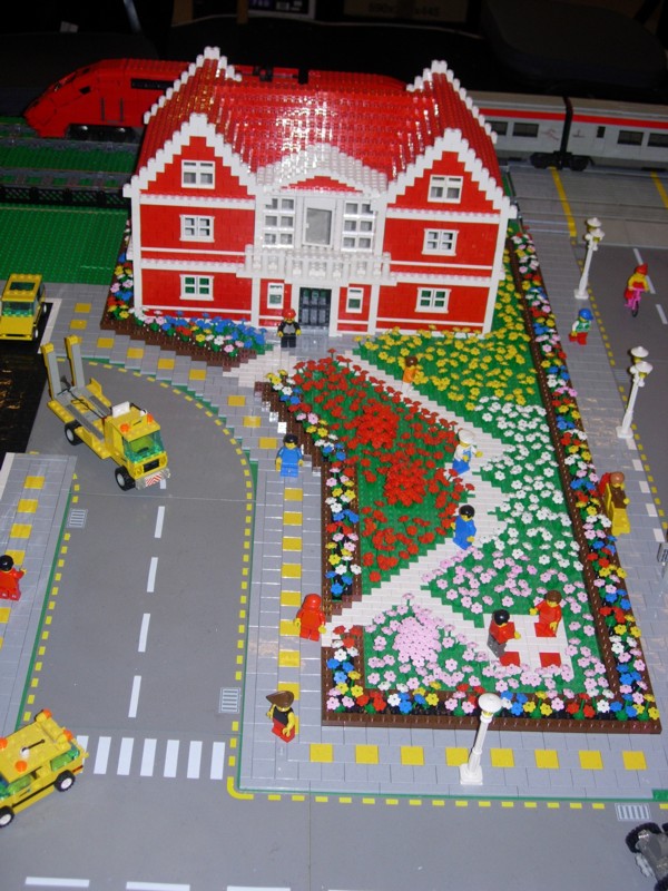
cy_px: 446
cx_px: 334
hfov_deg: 28.6
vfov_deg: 37.5
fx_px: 1312
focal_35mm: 51
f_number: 3.2
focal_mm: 10.6
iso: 79
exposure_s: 1/64
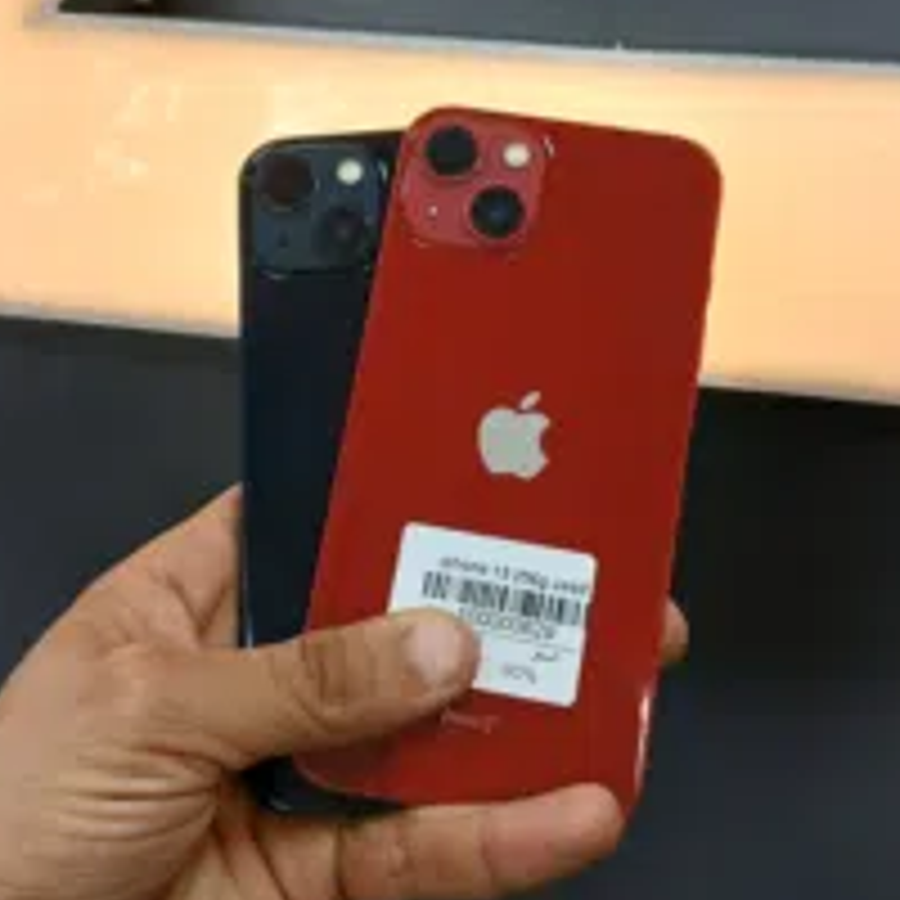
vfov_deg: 36.4
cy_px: 302
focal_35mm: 46
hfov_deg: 36.8
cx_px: 464
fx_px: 1353
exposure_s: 1/100
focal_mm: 3.98
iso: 25
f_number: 1.8
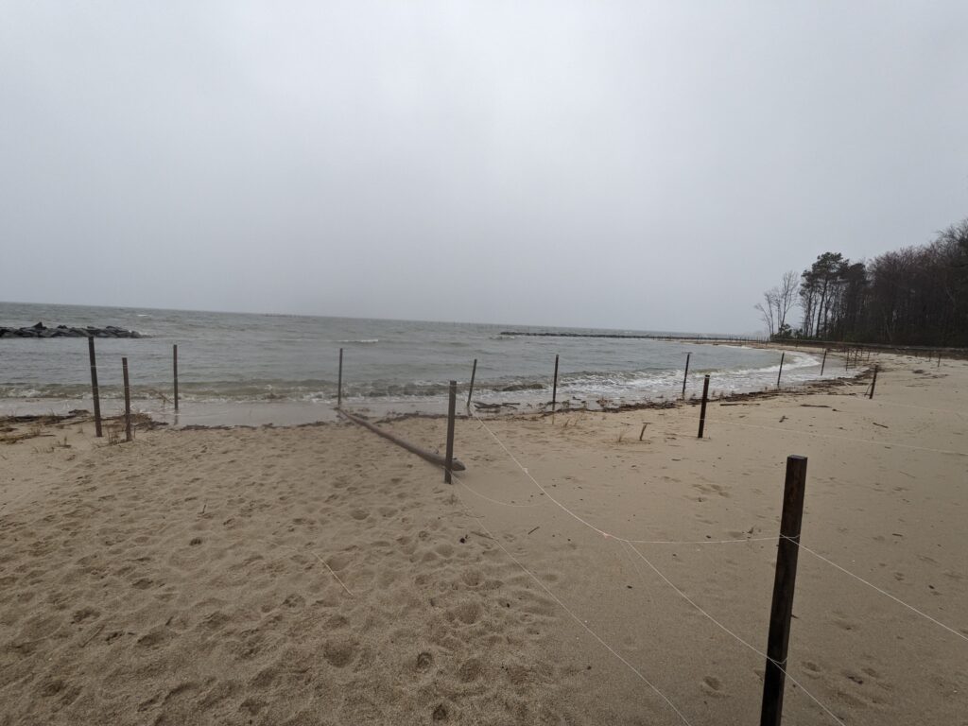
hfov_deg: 94.5
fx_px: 447
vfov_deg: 78.1
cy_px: 363
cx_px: 484
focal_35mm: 16
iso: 46
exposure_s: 1/175
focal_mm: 2.22
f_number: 2.2
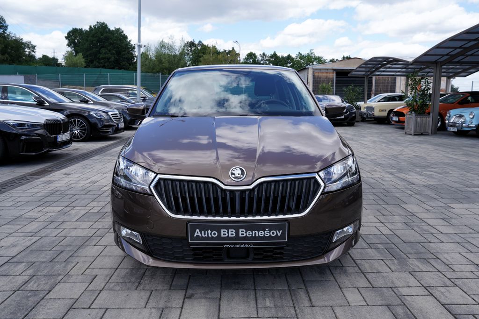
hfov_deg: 65.5
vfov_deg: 46.4
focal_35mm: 28
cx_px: 240
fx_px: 373
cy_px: 160
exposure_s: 1/200
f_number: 7.1
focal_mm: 28
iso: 100
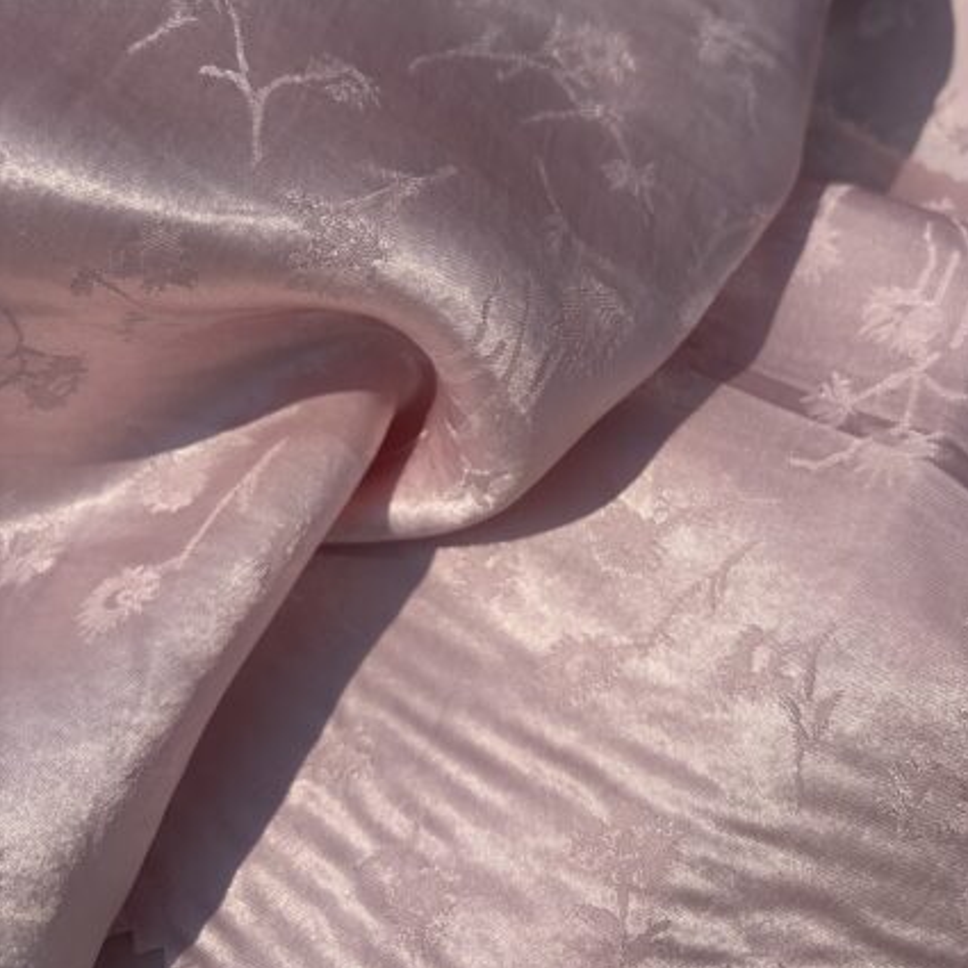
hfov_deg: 52.5
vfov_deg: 52.2
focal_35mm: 31
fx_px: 981
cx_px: 487
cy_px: 393
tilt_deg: -69.1
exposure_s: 1/11905
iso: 50
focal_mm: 5.96
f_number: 1.6
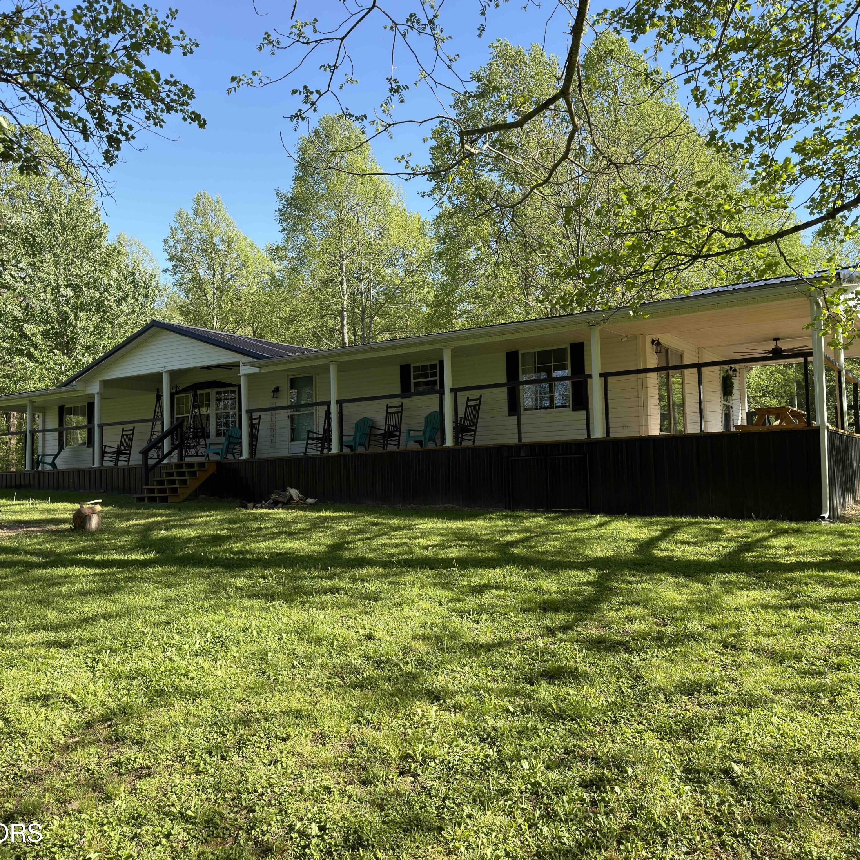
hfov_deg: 55.6
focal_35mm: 29
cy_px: 432
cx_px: 444
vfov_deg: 55.6
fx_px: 815
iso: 64
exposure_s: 1/1086
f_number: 1.78
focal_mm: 6.76
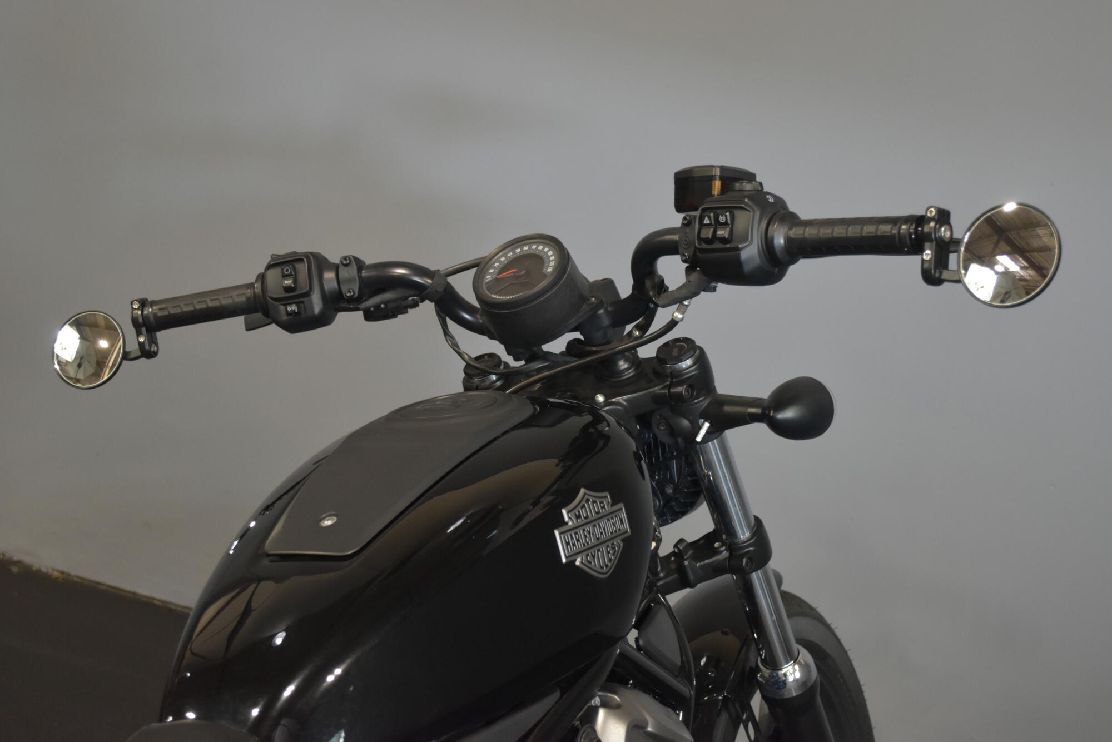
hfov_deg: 36.9
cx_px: 556
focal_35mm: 54
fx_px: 1669
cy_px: 371
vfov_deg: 25.1
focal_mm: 36
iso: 1400
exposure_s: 1/30
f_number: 5
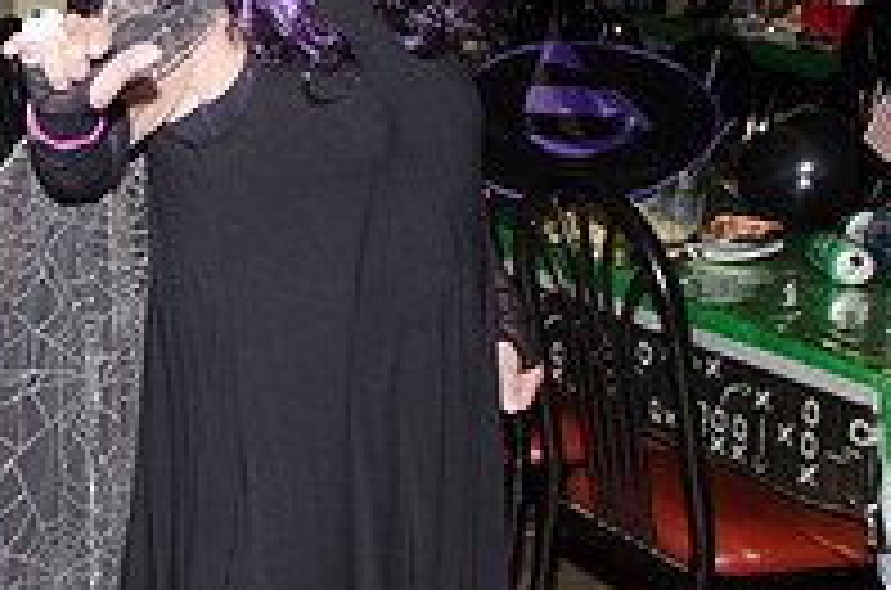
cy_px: 117
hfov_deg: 23.1
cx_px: -243
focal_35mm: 79
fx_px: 1951
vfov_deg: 17.0
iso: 800
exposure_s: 1/60
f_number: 4
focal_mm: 18
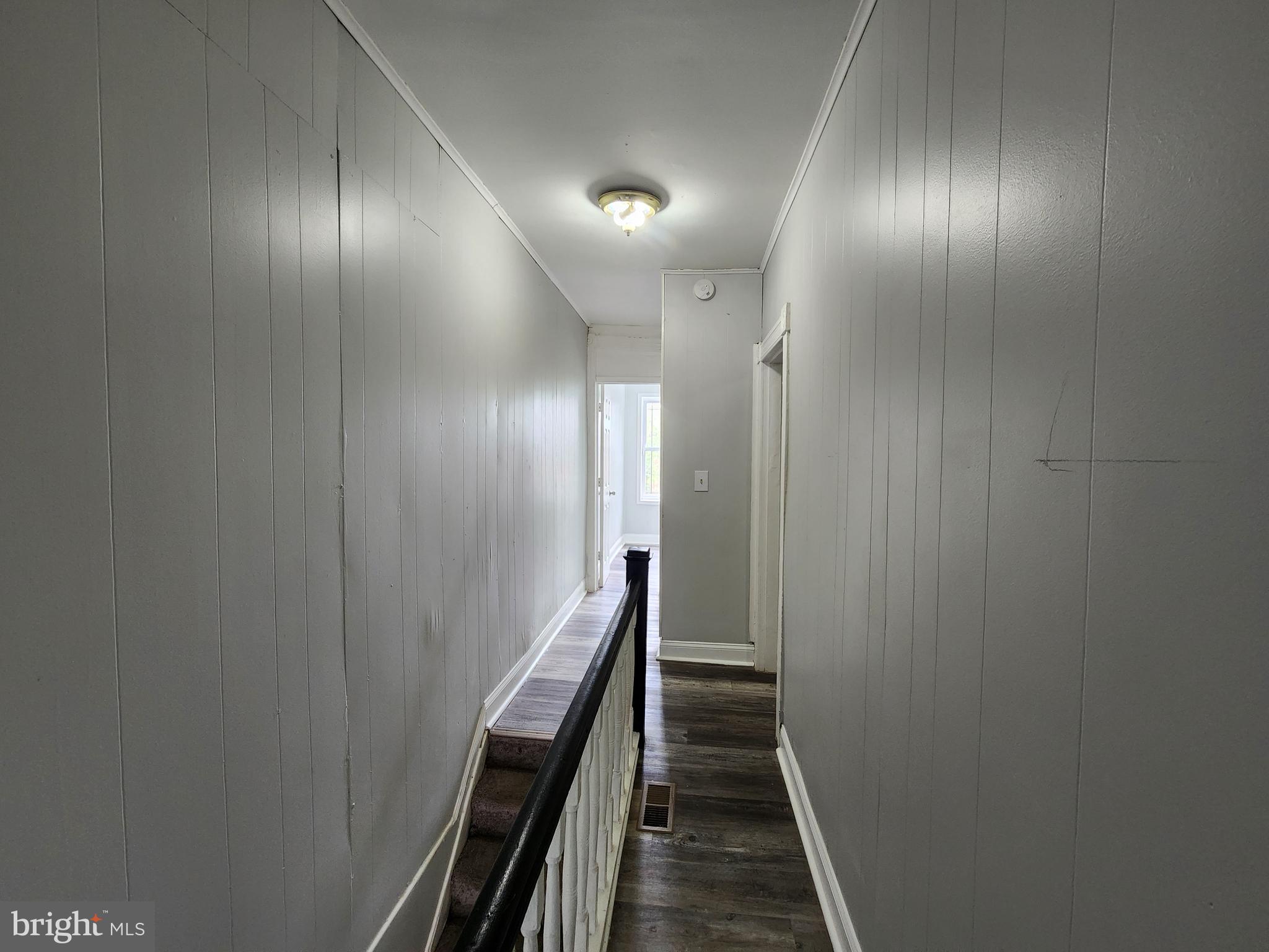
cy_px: 476
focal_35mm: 13
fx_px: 477
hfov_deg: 106.2
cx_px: 634
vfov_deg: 89.9
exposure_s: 1/60
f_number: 2.2
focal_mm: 2.2
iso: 200
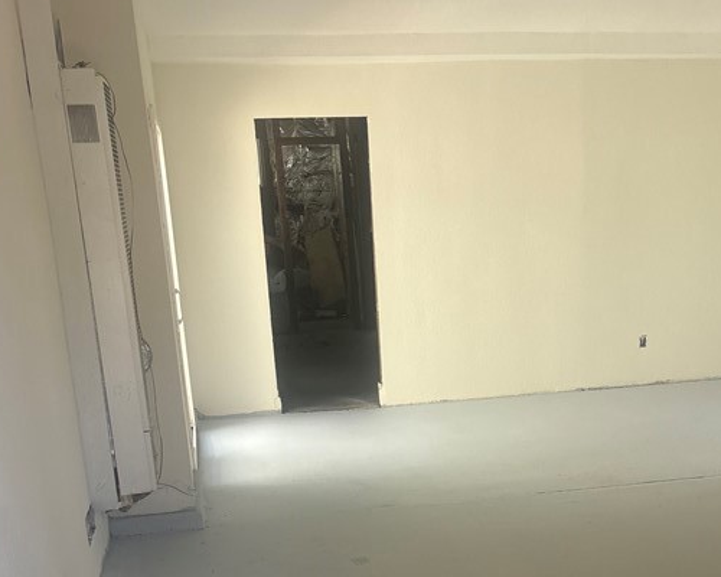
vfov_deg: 27.5
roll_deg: +1.5
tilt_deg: -19.9
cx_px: 487
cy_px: 577
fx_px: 1110
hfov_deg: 35.6
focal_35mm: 52
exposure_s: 1/172
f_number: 1.6
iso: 64
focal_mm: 5.96
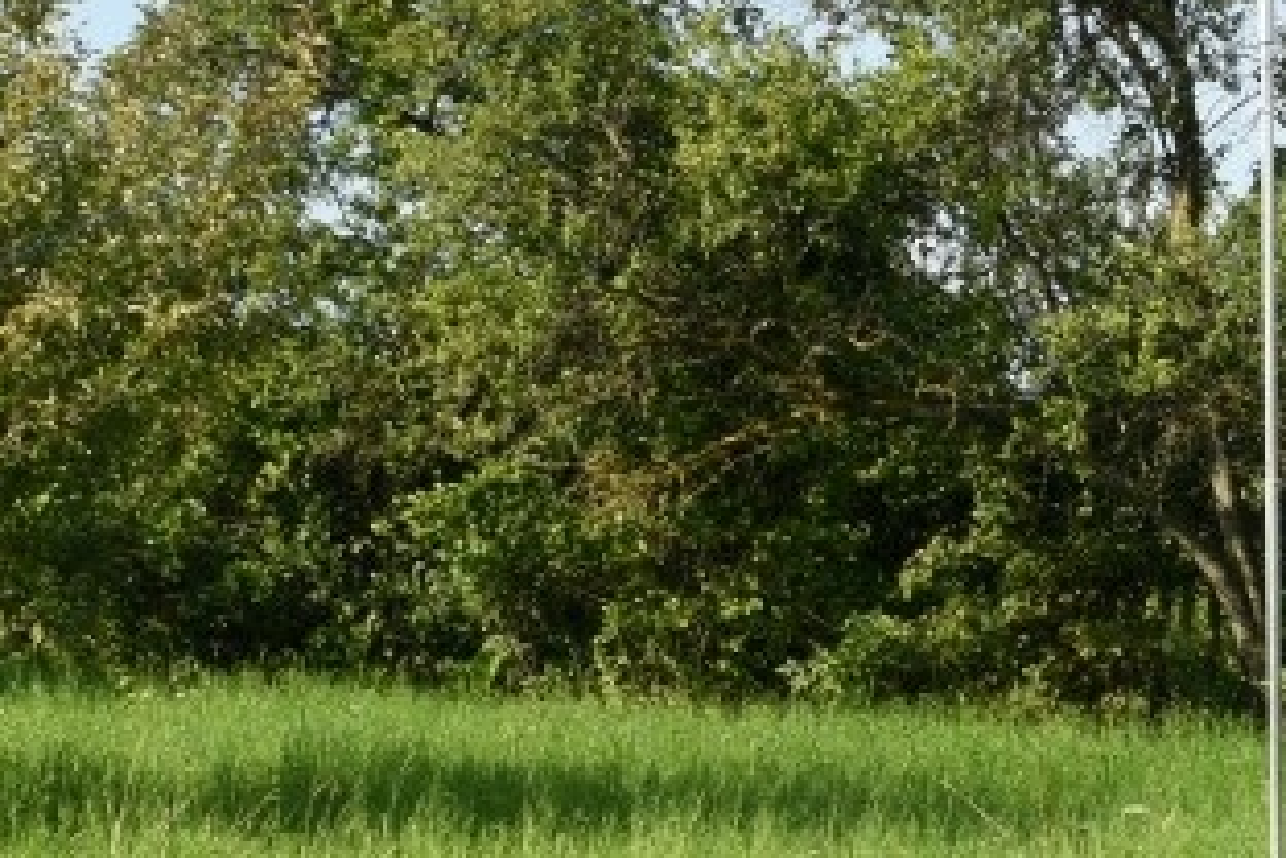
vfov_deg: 10.3
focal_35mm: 133
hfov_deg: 15.1
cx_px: 1286
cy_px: 280
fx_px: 4751
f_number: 9
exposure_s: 1/200
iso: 200
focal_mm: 24
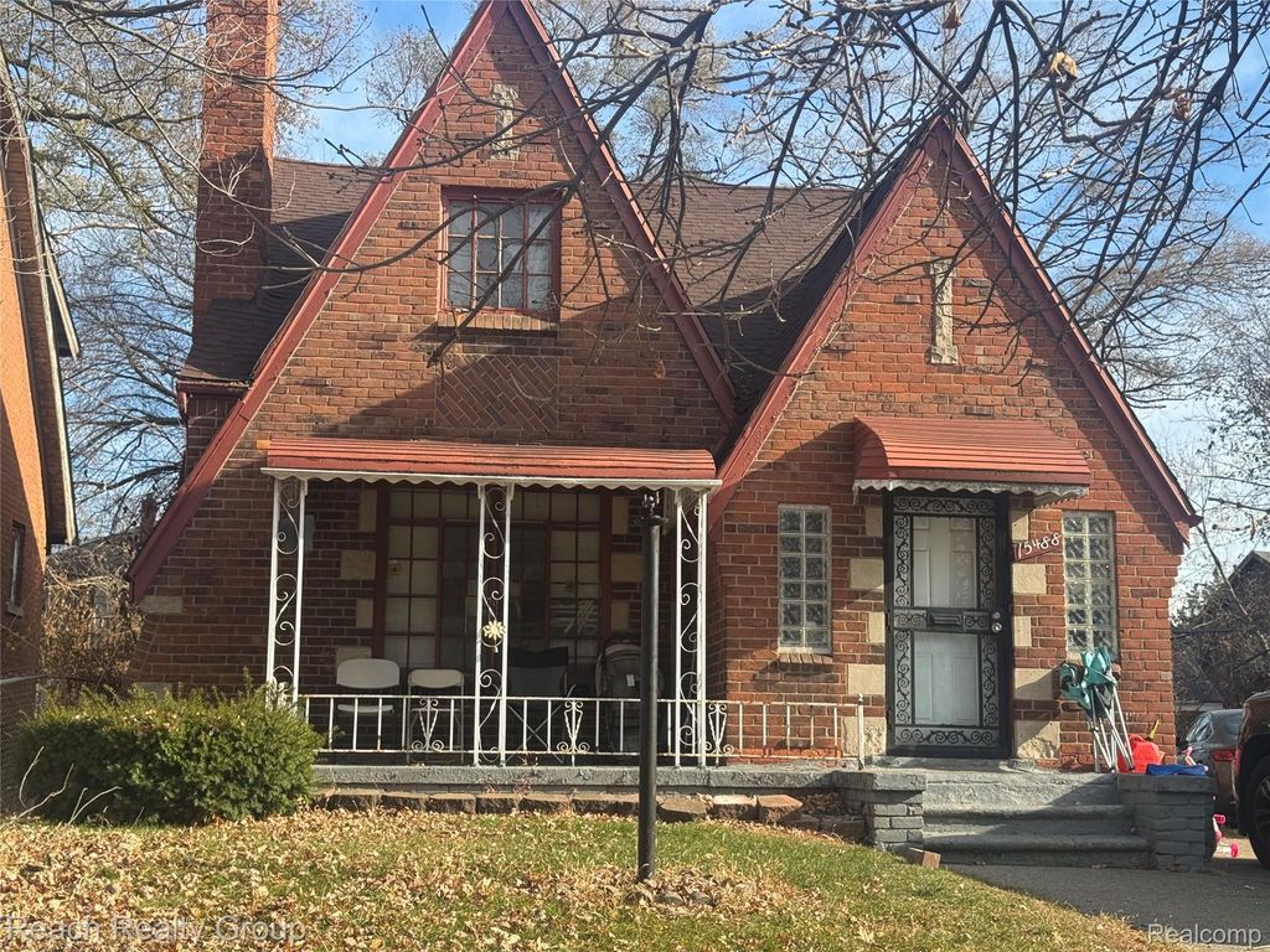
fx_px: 1761
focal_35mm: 48
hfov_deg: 39.7
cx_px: 635
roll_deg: +0.2
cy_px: 476
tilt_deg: +7.5
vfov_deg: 30.3
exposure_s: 1/1560
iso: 64
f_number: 1.78
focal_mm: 6.76
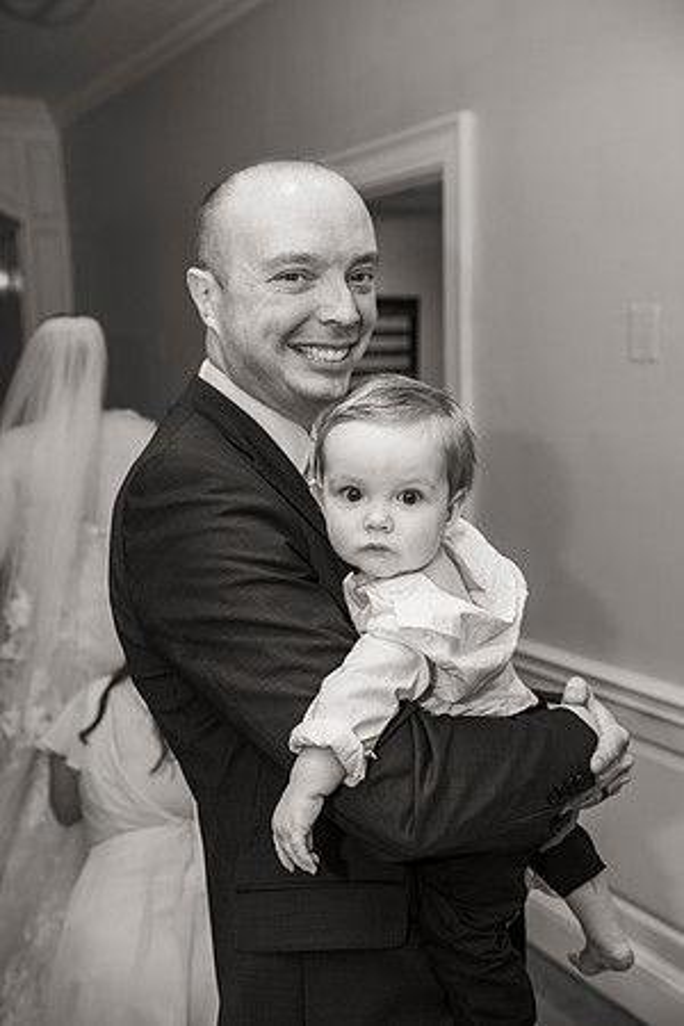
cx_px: 342
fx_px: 1083
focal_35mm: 38
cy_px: 513
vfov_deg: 50.7
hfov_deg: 35.1
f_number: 4
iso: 800
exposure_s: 1/160
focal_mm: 38
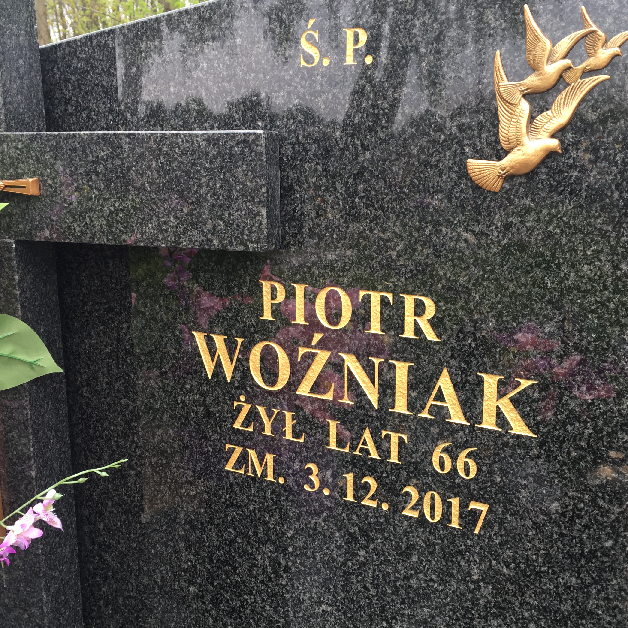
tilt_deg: -11.7
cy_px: 337
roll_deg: -1.4
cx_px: 361
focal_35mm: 38
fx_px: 780
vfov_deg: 43.8
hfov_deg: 43.7
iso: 25
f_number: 2.2
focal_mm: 4.15
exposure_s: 1/100
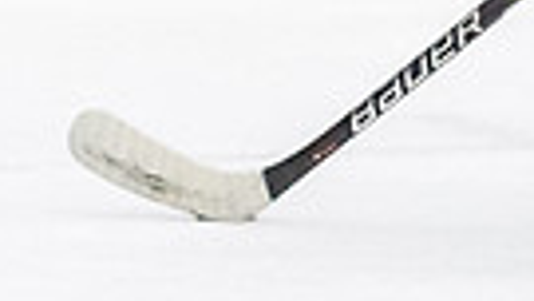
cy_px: -297
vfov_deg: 0.9
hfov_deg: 1.6
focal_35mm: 1377
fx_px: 19502
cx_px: 1015
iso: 3200
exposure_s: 1/640
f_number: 2.8
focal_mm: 95
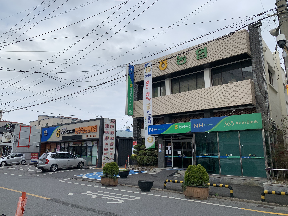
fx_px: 216
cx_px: 144
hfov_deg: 67.3
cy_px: 108
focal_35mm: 26
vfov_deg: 53.1
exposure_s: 1/1387
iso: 25
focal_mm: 4.25
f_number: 1.8
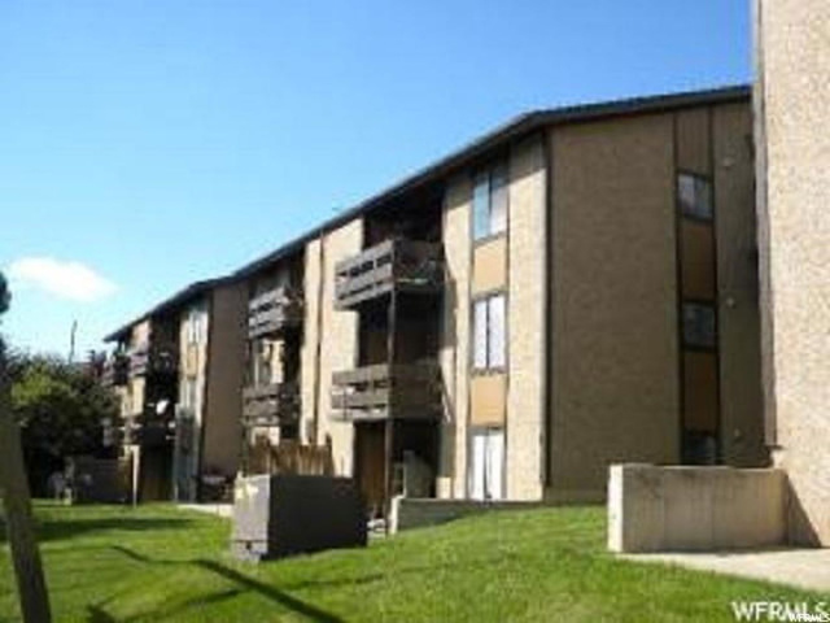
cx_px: 415
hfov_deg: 51.4
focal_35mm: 36
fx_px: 863
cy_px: 312
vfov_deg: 39.7
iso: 80
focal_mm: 6.4
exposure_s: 1/565
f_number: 3.7
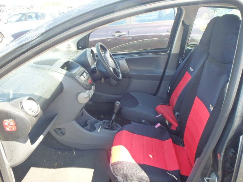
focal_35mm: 28
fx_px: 197
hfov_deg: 63.4
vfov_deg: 49.7
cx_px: 122
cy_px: 91
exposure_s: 1/80
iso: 125
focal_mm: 5
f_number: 3.9
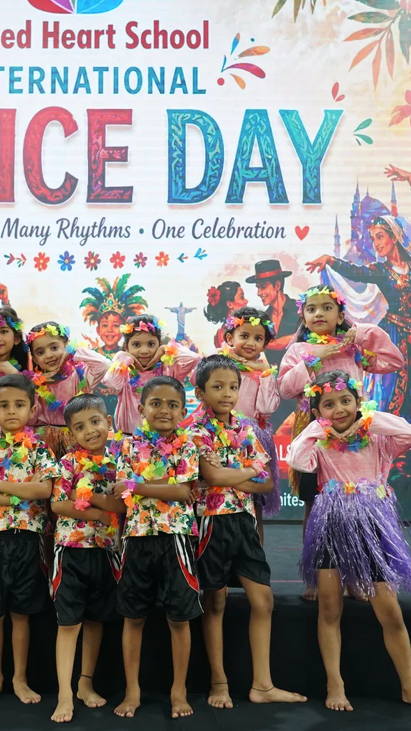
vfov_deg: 42.9
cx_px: 103
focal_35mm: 48
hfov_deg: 24.6
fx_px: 931
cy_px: 364
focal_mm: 30
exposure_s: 1/100
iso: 2000
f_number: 4
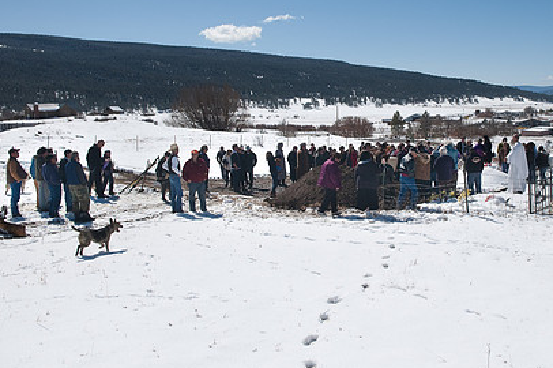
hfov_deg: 47.8
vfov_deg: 33.1
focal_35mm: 40
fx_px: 614
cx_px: 362
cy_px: 125
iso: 200
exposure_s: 1/4000
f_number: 5
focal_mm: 28
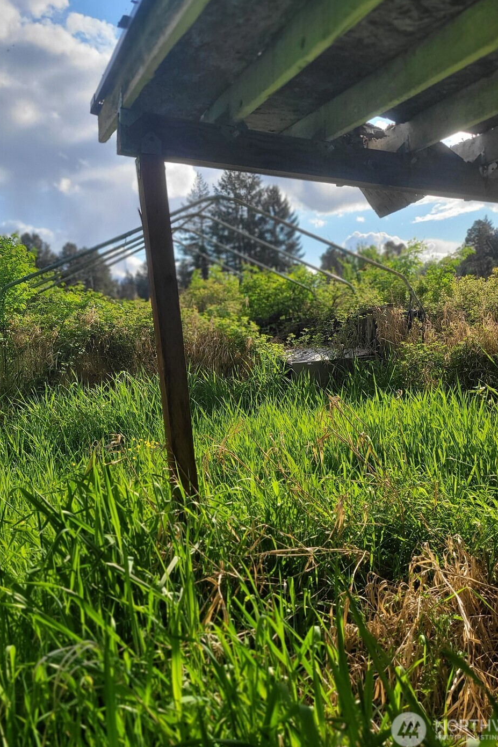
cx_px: 265
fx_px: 581
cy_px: 368
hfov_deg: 46.4
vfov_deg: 65.5
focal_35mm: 28
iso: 40
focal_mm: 5.4
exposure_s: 1/1884
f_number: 1.8
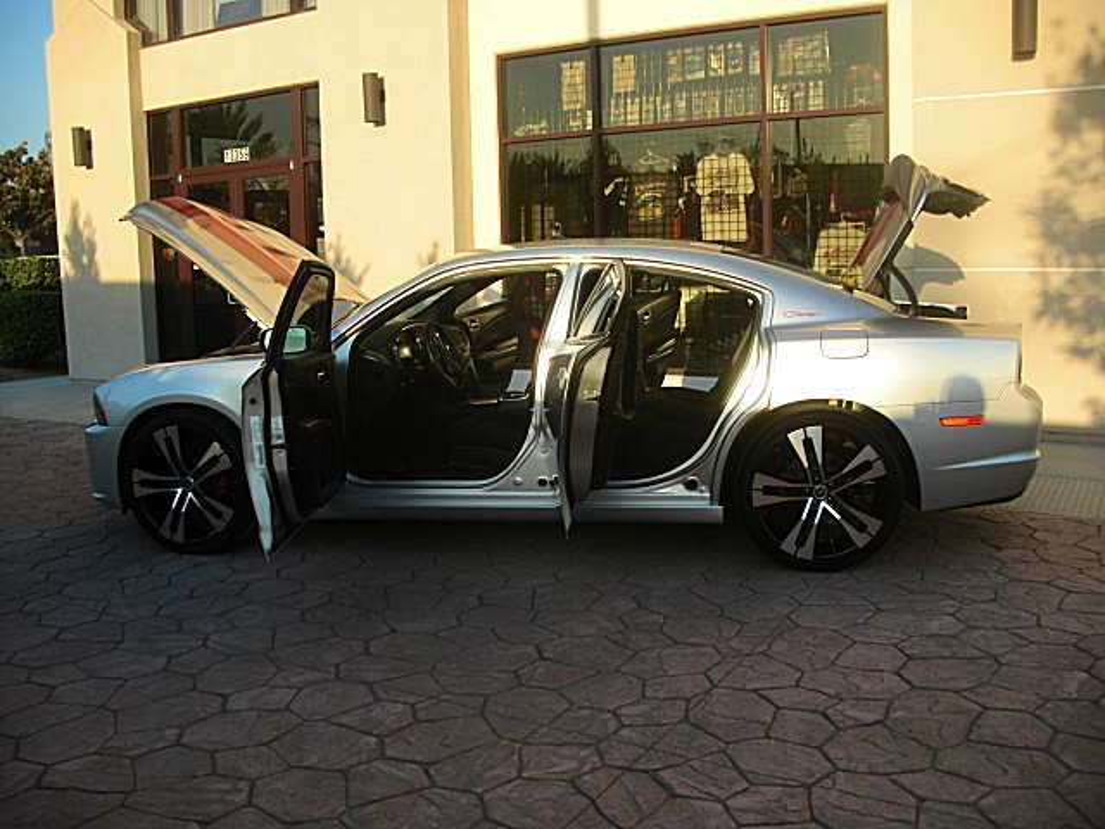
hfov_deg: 51.4
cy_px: 414
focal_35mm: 36
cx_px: 552
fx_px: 1149
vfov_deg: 39.7
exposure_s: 1/400
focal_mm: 6.3
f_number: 2.8
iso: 50
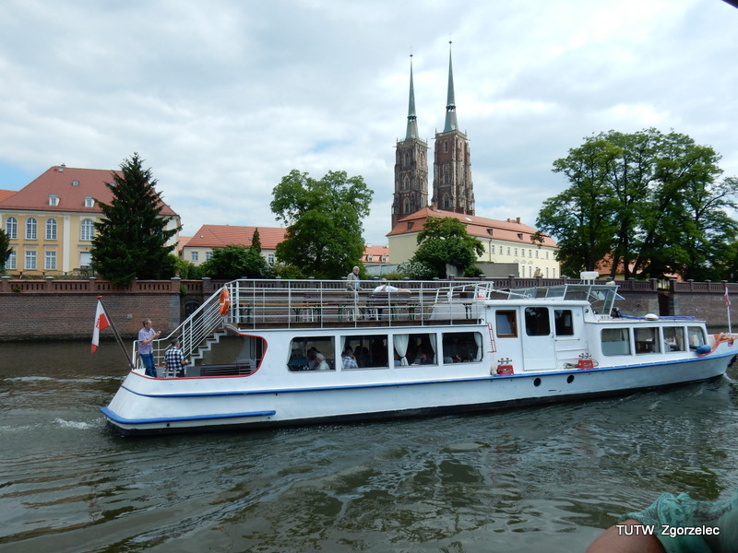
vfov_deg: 54.9
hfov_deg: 69.4
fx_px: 533
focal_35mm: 25
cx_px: 369
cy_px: 276
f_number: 3.7
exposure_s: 1/1250
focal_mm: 4.5
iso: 125
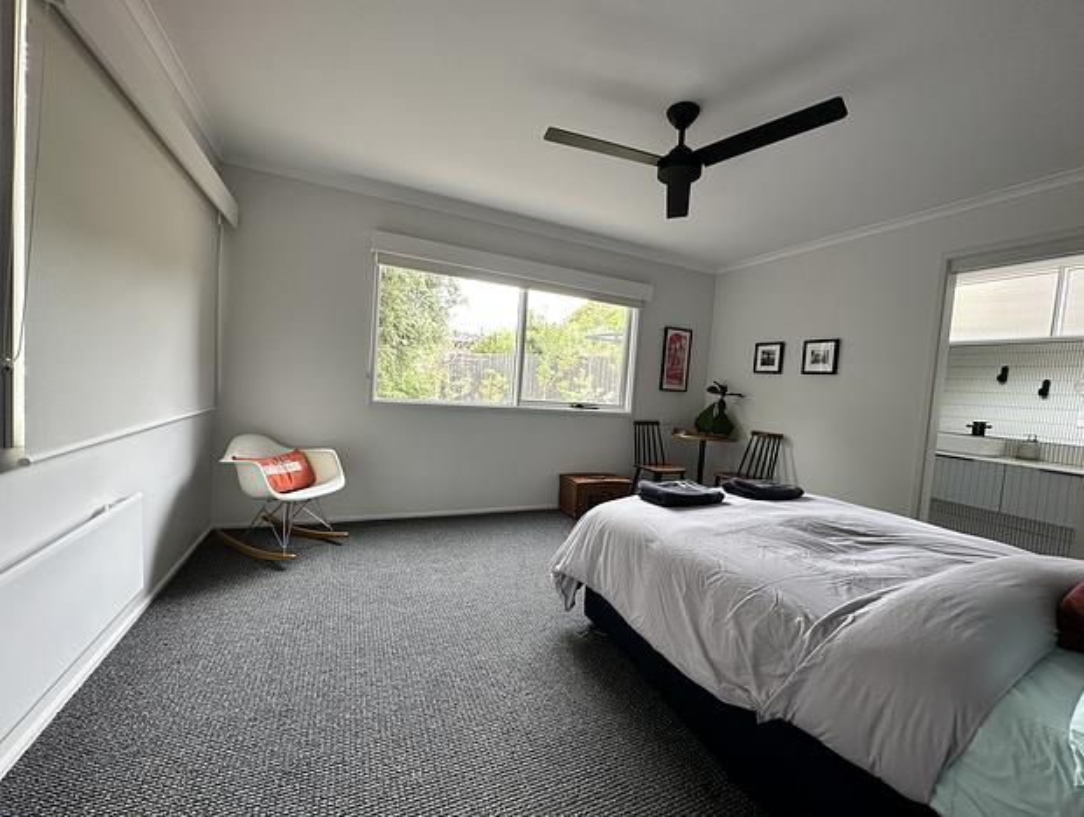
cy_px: 408
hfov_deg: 102.0
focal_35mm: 14
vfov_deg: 85.8
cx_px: 542
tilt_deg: -3.5
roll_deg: -4.0
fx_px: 439
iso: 64
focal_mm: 2.22
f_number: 2.2
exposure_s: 1/99
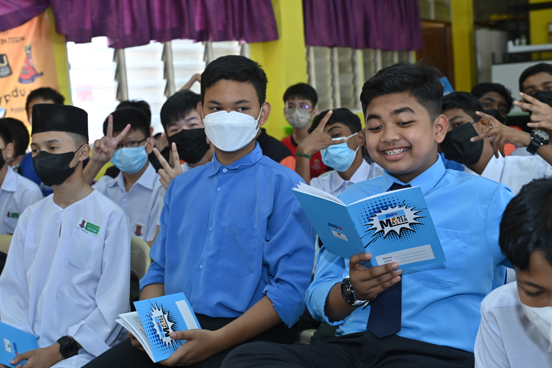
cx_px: 276
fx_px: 843
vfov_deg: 24.6
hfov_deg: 36.3
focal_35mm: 55
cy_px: 184
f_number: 4.5
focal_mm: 55
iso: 1000
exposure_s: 1/125
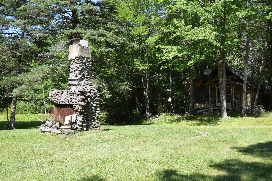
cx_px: 136
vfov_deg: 36.9
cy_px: 90
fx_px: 272
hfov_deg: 53.1
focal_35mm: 36
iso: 220
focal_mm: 24
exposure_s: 1/250
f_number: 8
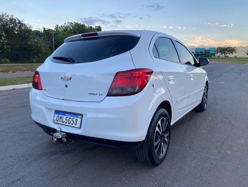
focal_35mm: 26
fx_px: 187
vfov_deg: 53.2
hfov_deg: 67.2
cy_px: 94
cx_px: 124
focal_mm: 4.25
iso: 40
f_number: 1.8
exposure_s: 1/122
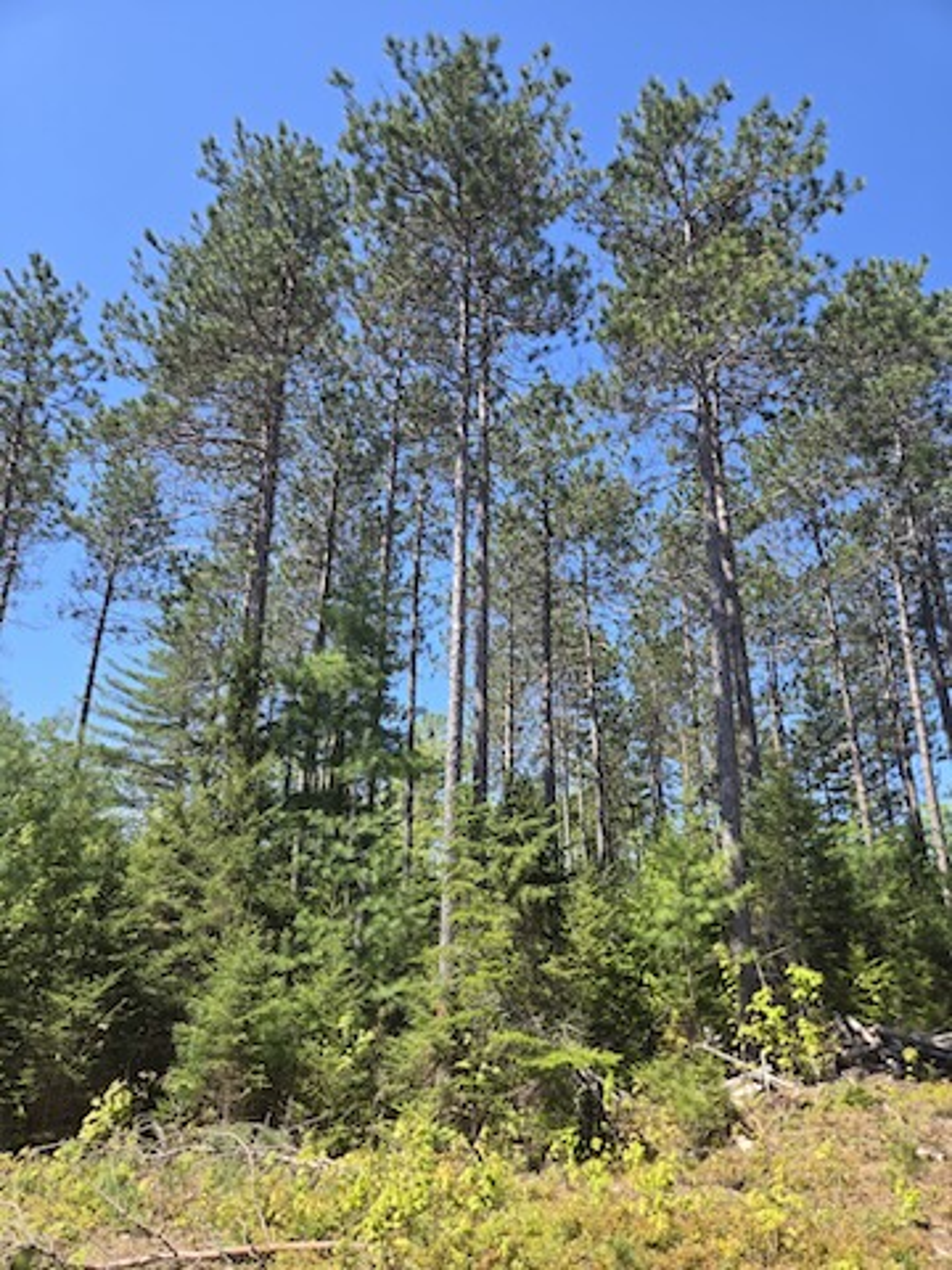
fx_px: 843
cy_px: 635
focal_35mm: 23
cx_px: 476
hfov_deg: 58.9
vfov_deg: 73.9
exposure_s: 1/807
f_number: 1.8
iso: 25
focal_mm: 5.4
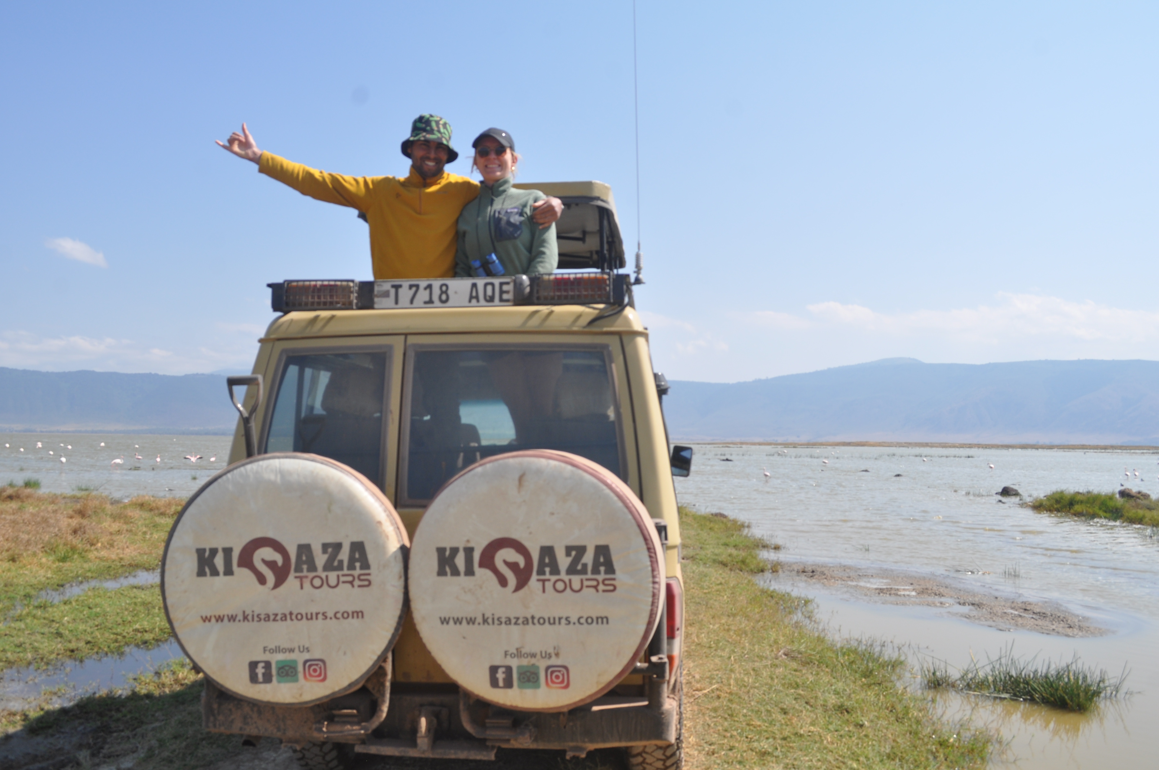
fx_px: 965
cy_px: 385
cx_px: 580
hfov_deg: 62.0
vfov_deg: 43.5
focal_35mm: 30
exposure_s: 1/400
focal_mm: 20
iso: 200
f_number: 10
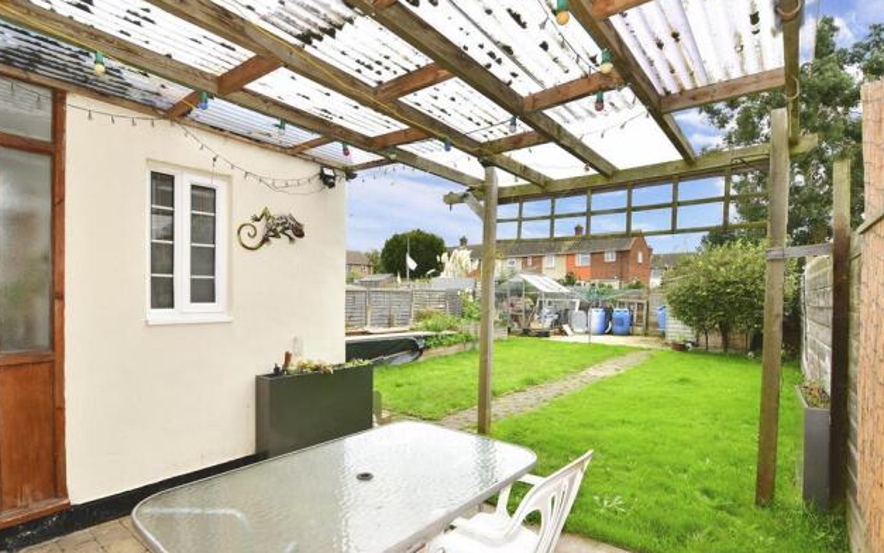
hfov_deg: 97.8
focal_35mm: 16
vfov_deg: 71.2
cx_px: 423
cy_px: 298
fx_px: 386
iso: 160
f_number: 7.1
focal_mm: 10
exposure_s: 1/60
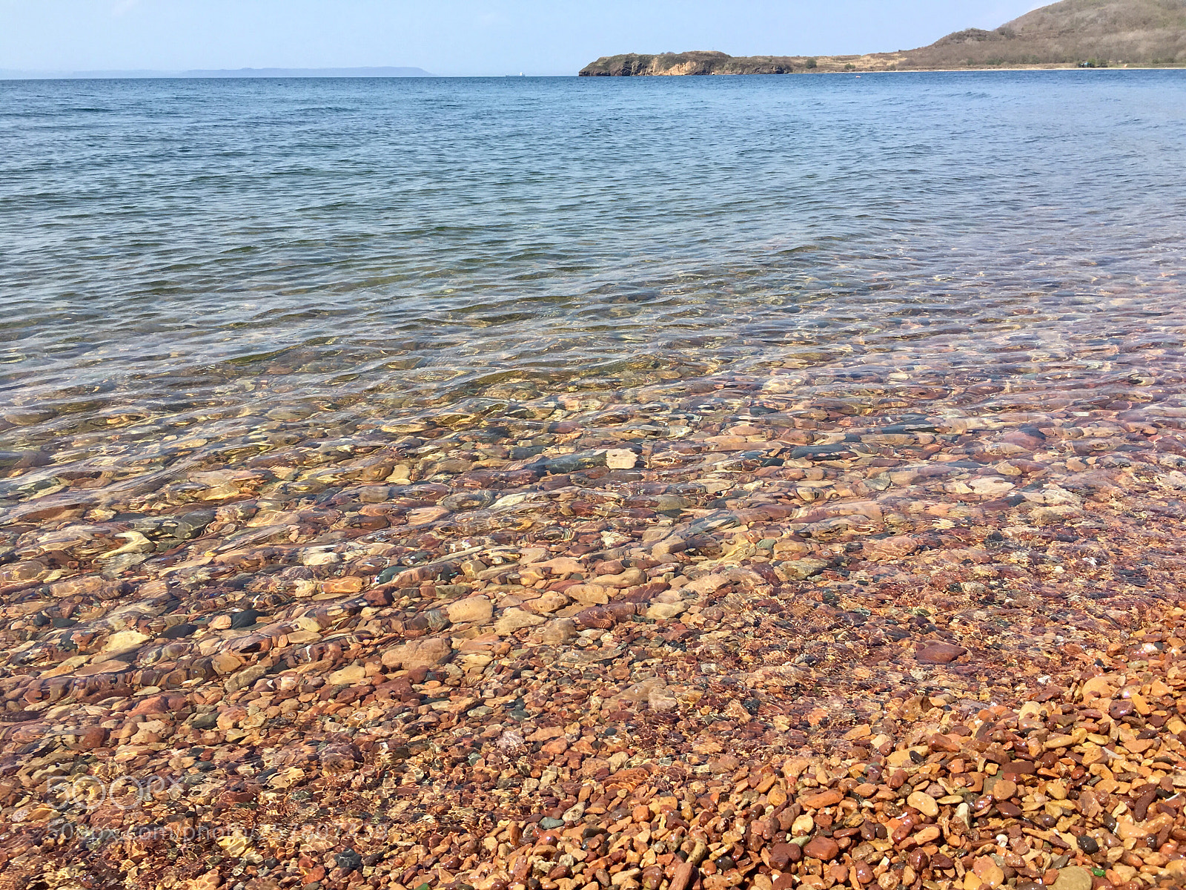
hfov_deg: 61.7
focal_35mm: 29
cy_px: 445
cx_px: 593
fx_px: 994
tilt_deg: -20.4
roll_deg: +1.5
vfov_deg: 48.2
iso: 25
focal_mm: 4.15
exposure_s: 1/1221
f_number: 2.2
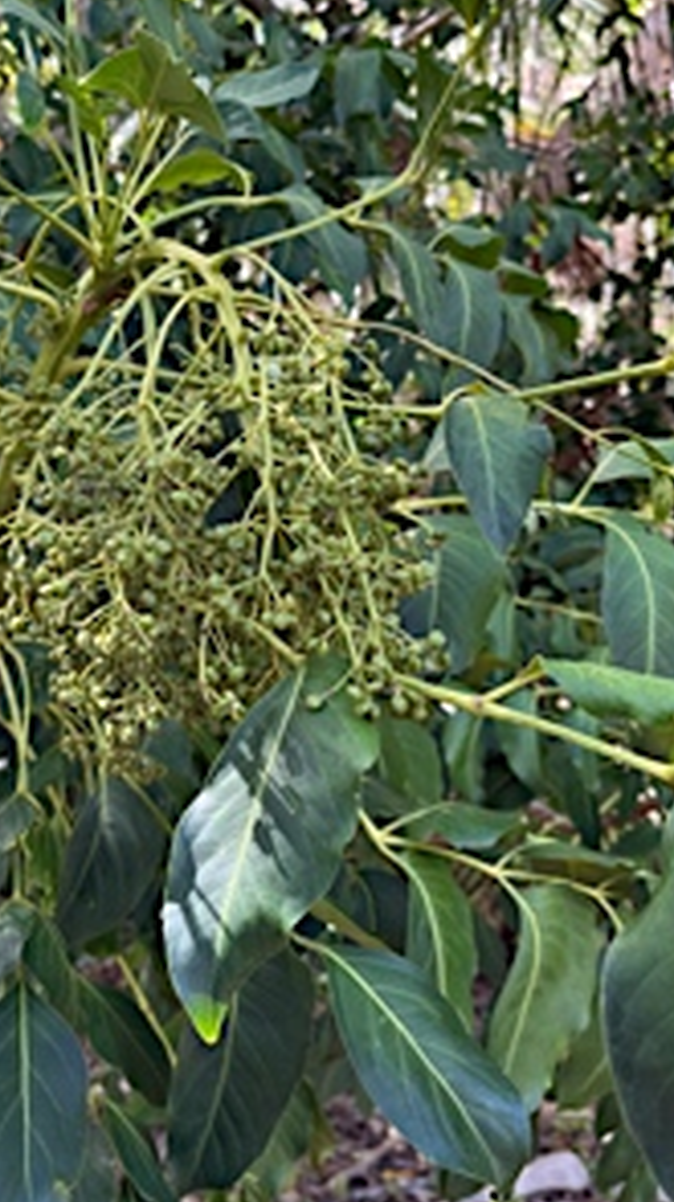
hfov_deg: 31.9
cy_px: 491
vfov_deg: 53.7
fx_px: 1178
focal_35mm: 37
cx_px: 310
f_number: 1.6
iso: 50
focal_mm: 5.1
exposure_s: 1/122
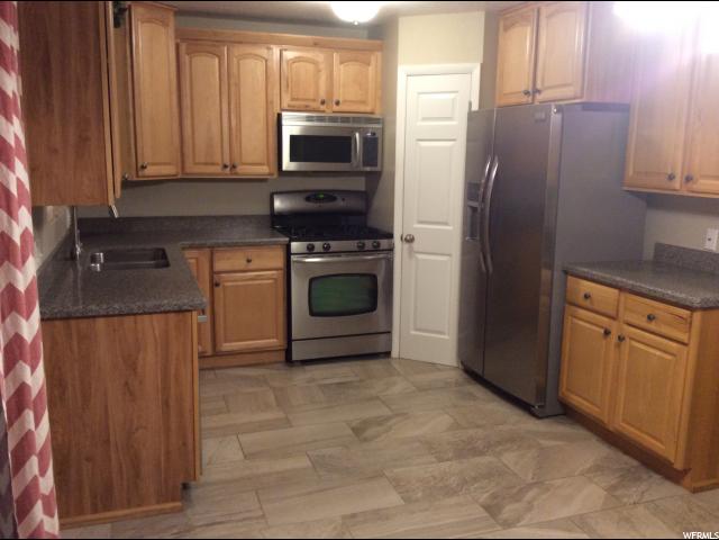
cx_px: 360
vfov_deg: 44.2
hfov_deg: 56.8
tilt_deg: -11.2
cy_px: 270
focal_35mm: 32
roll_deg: -0.6
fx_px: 665
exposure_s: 1/24
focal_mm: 3.3
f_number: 2.4
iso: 160
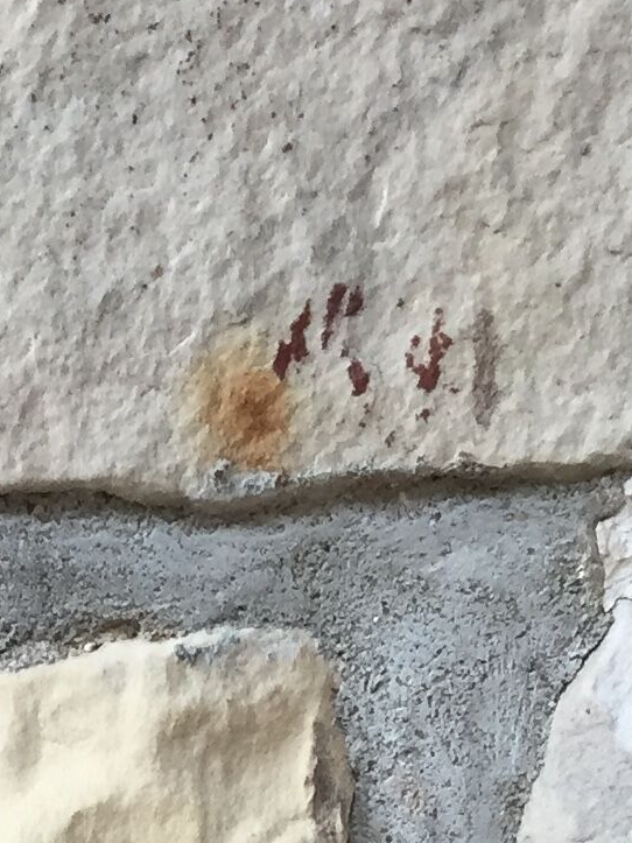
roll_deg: +0.0
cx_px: 163
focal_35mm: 131
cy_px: 1776
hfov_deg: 11.3
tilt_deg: -20.9
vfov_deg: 12.8
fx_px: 3190
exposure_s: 1/33
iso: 32
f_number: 2.2
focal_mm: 4.15
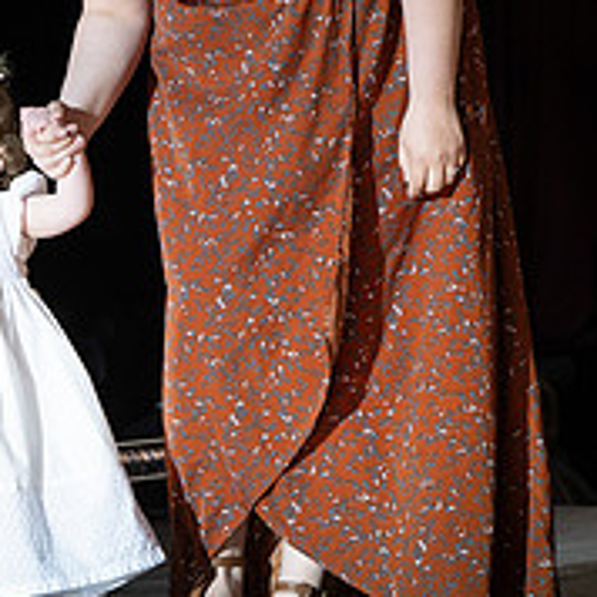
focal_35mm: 331
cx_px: 312
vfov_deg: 5.3
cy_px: 22
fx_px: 6458
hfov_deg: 5.3
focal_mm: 100
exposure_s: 1/250
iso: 1000
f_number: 5.6
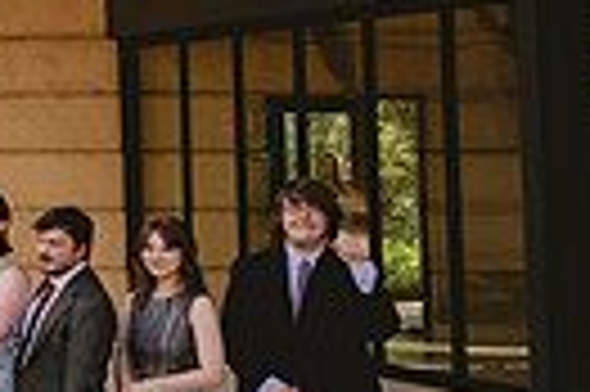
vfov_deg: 10.6
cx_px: -707
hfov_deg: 13.1
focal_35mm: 128
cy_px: 32
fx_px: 2095
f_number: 4.5
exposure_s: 1/500
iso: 800
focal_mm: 29
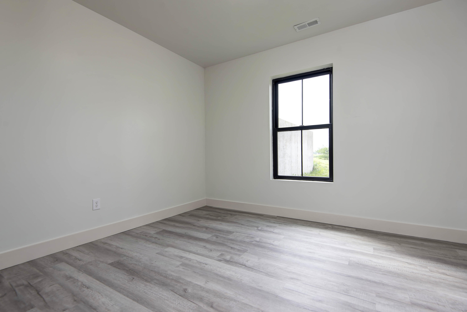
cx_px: 234
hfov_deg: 96.7
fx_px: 208
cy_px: 156
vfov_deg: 73.8
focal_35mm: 16
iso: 100
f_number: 6.3
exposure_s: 1/20
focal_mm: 16
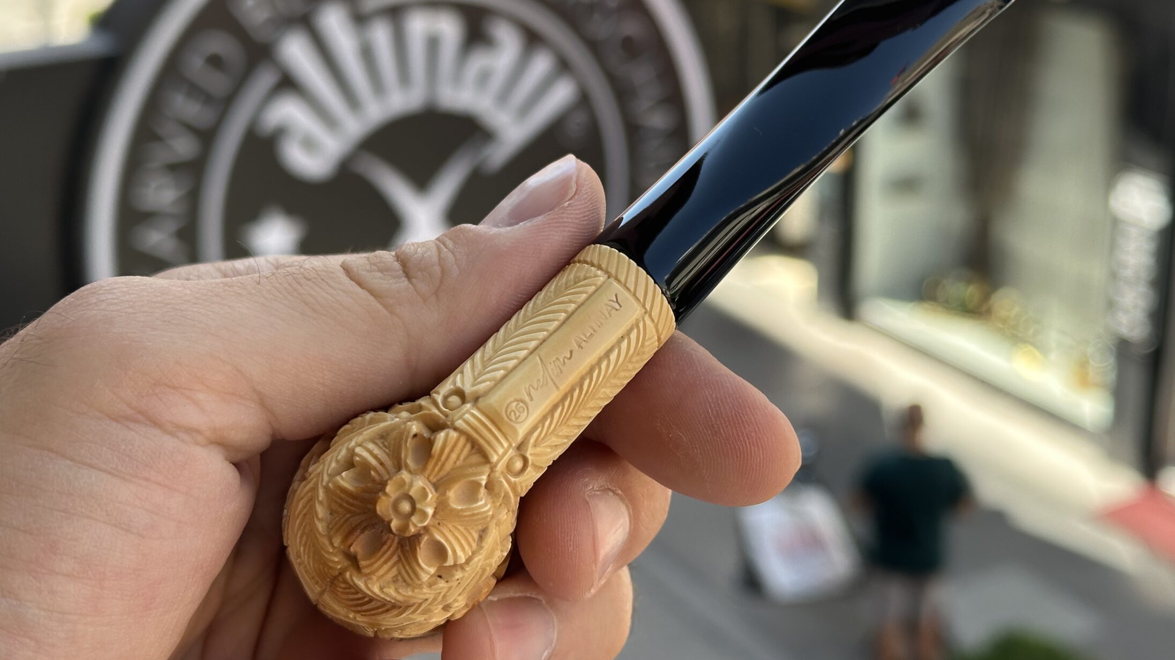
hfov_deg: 34.4
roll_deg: +0.5
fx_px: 1900
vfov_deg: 19.7
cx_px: 609
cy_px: 305
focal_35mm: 61
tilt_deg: -20.5
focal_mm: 6.86
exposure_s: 1/584
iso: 64
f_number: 1.78
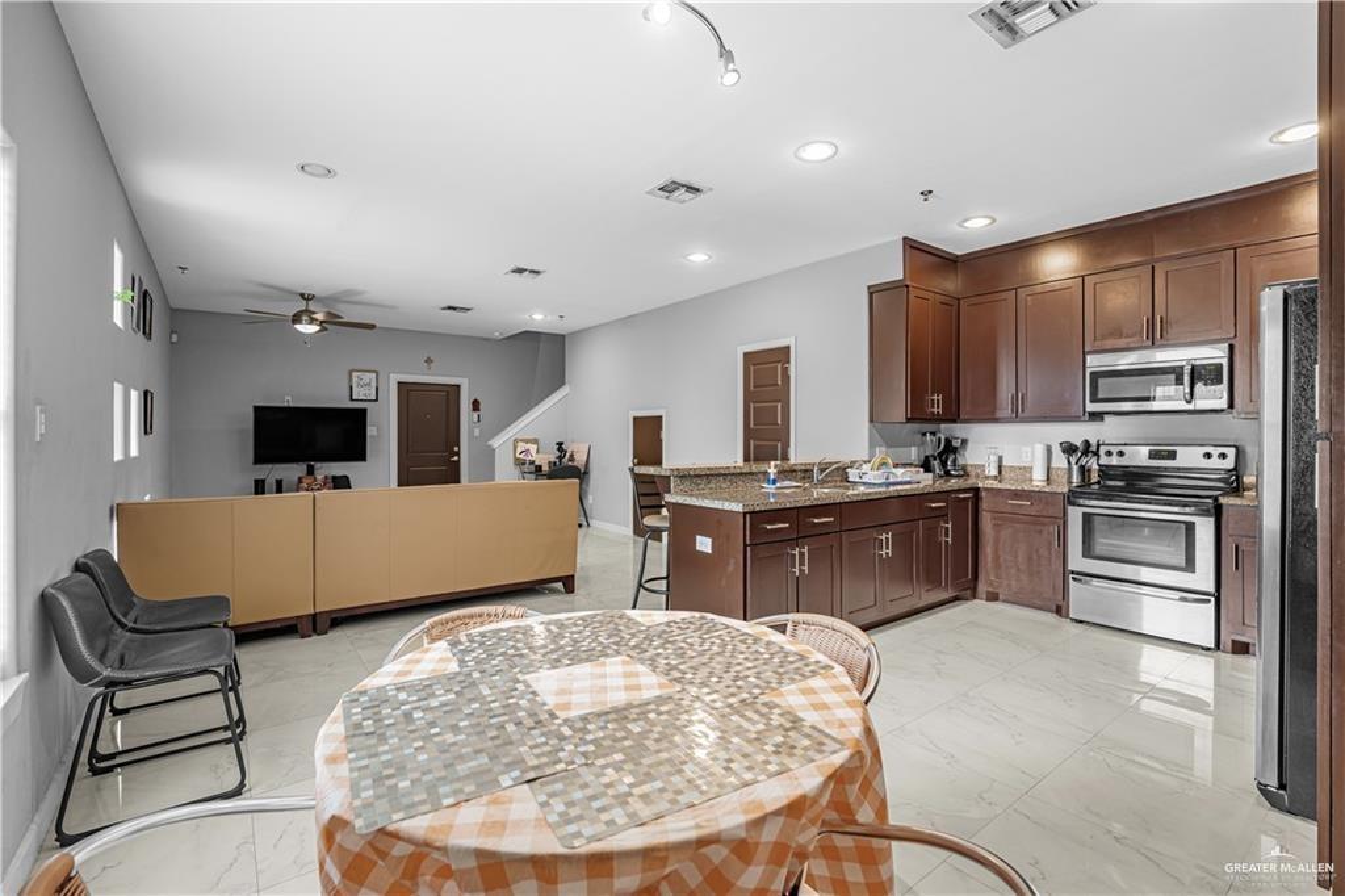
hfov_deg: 96.8
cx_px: 672
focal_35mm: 16
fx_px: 598
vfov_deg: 73.7
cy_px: 448
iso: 320
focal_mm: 16
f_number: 4.5
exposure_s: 1/6
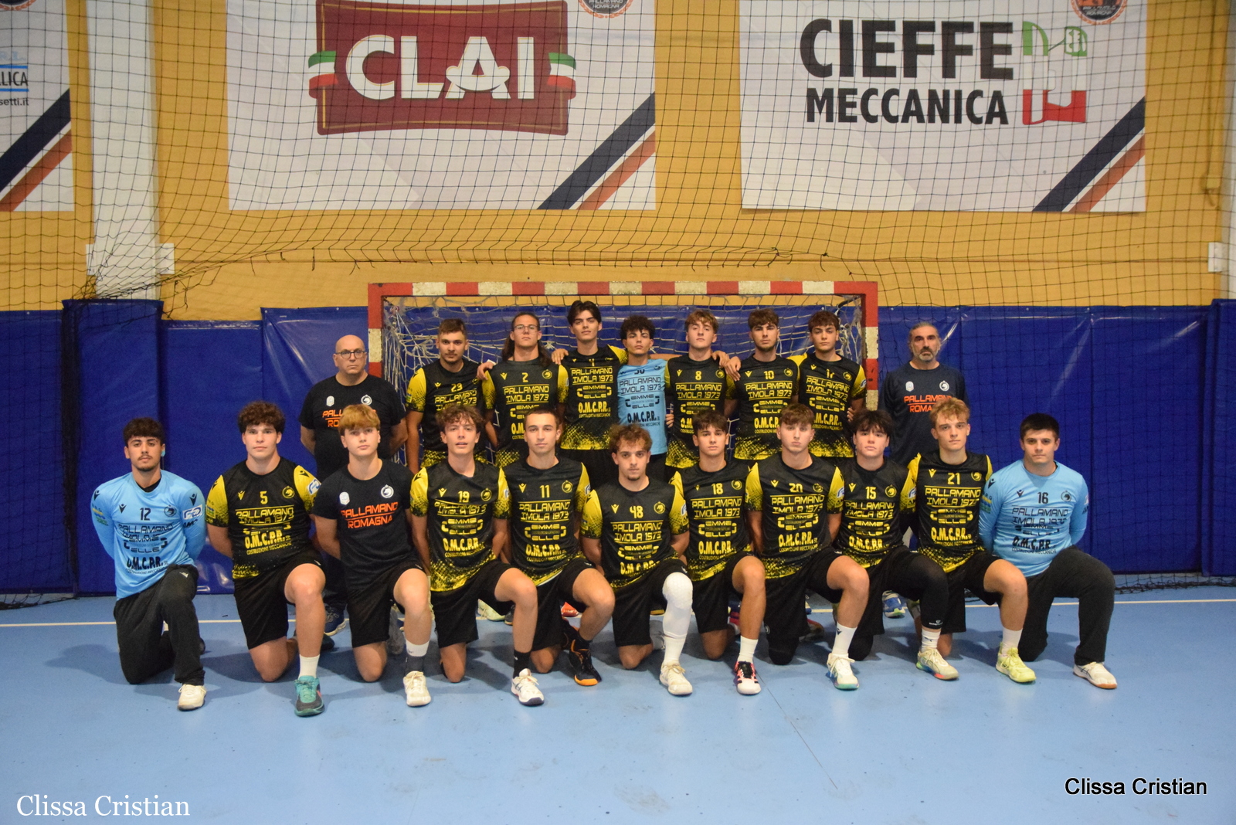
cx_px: 618
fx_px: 1030
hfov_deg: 61.9
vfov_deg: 43.6
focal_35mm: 30
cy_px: 412
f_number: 2.8
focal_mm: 20
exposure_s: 1/640
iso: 8000
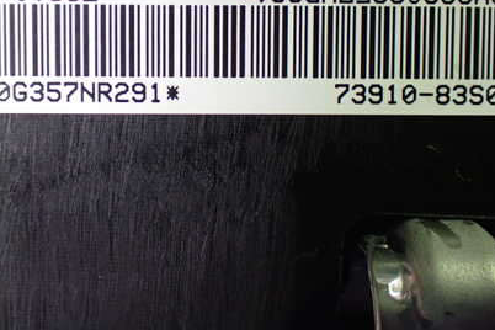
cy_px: 95
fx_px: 811
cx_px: 202
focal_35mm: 59
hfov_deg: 33.8
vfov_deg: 22.8
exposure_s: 1/50
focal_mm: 6.83
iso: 800
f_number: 2.7
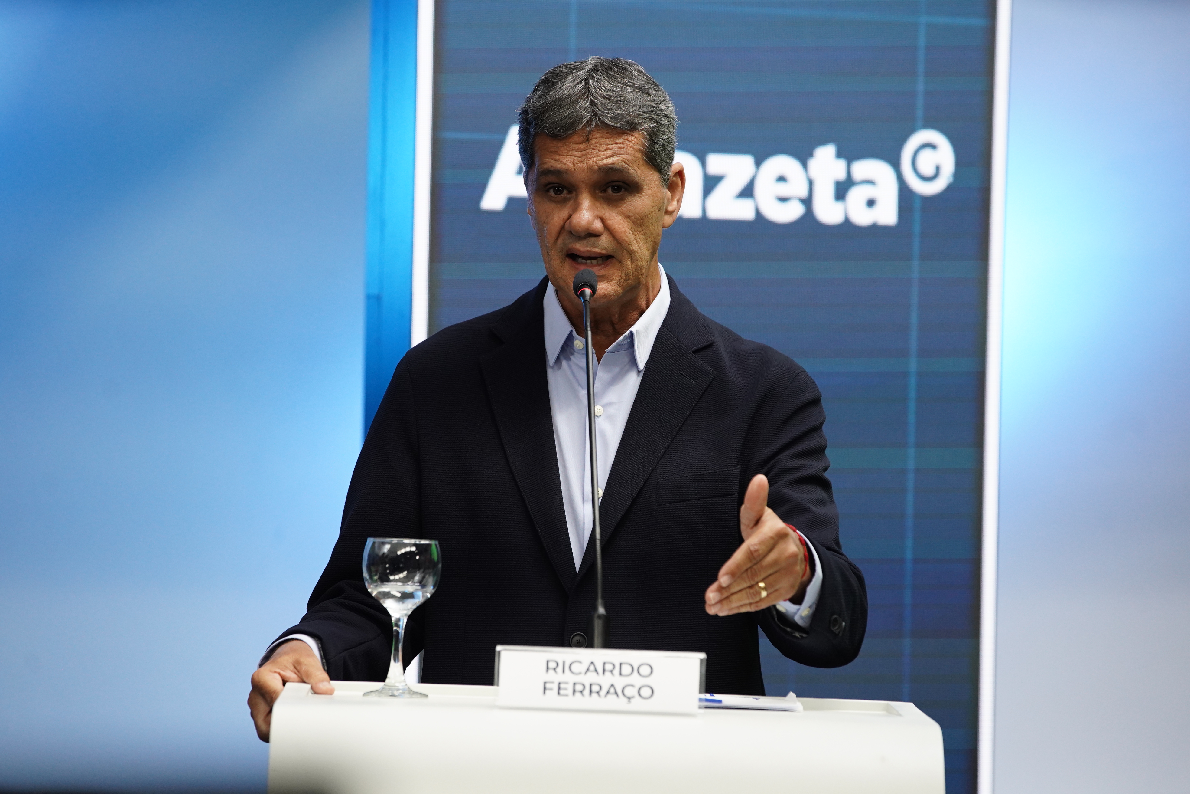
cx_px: 595
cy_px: 397
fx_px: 6611
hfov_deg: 10.3
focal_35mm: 200
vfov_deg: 6.9
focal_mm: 200
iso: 2500
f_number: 4.5
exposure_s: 1/200
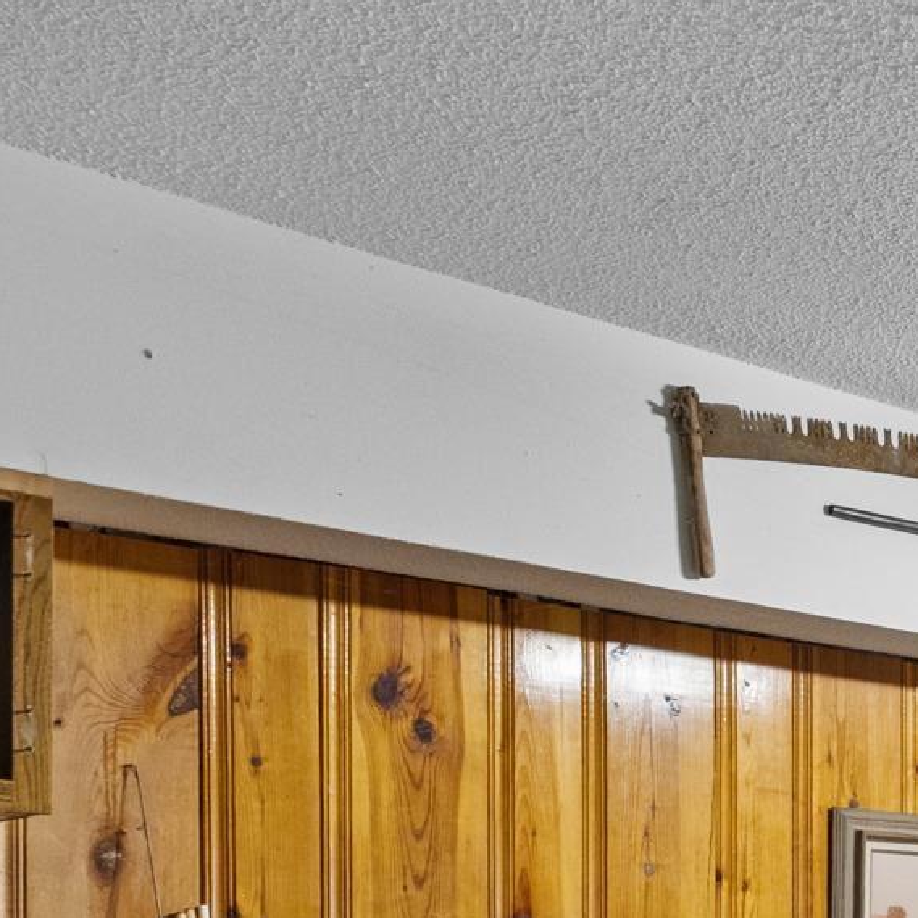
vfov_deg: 27.7
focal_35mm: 56
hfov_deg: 23.7
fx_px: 1680
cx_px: 1407
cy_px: 1030
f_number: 8
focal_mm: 10
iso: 400
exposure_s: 3
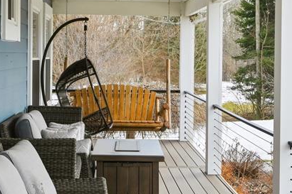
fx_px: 608
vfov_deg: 18.1
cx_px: 122
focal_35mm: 75
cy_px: 52
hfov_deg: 27.0
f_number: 8
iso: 250
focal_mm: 30
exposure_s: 1/4000
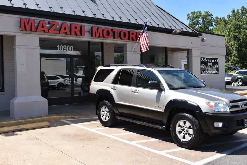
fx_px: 257
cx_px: 124
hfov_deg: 51.3
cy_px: 82
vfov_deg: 35.5
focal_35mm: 38
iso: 200
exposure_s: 1/500
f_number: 8
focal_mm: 25
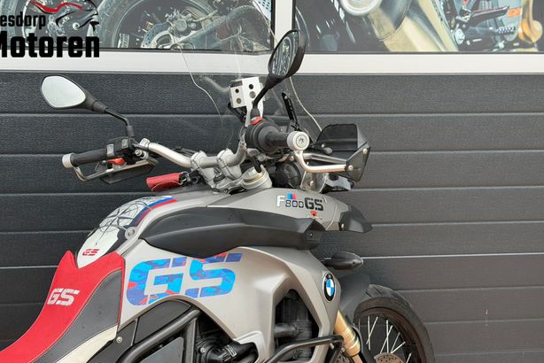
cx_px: 269
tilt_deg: -17.3
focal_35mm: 52
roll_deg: -1.3
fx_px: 786
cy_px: 211
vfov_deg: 26.0
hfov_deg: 38.2
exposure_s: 1/434
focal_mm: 6.76
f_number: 1.78
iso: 64
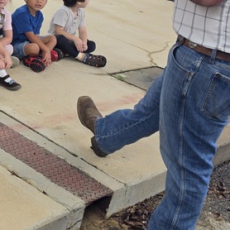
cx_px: -45
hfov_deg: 21.4
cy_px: 69
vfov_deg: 22.9
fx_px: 564
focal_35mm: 75
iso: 25
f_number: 1.4
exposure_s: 1/180
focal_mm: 6.5
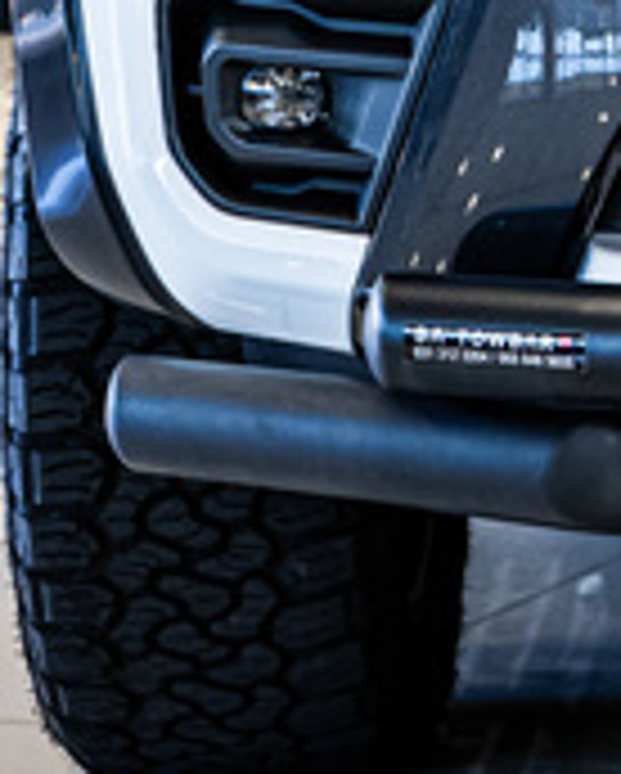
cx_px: 1438
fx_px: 4472
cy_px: -364
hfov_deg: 7.5
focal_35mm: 195
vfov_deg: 9.6
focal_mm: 35
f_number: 4
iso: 640
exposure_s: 1/100
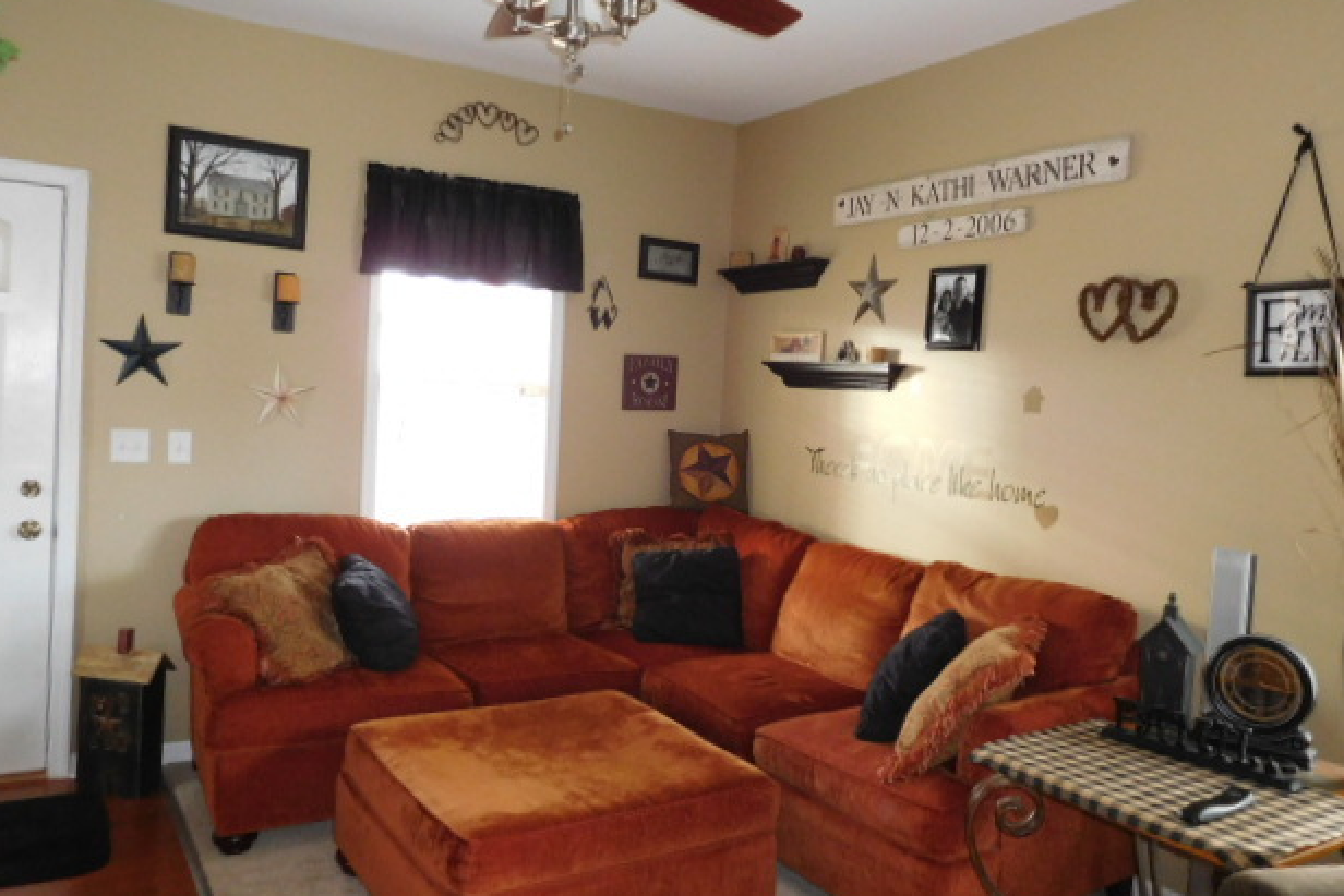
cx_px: 685
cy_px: 438
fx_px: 1008
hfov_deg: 67.4
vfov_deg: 47.9
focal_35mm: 27
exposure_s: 1/8
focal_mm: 4.5
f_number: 3.4
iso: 400
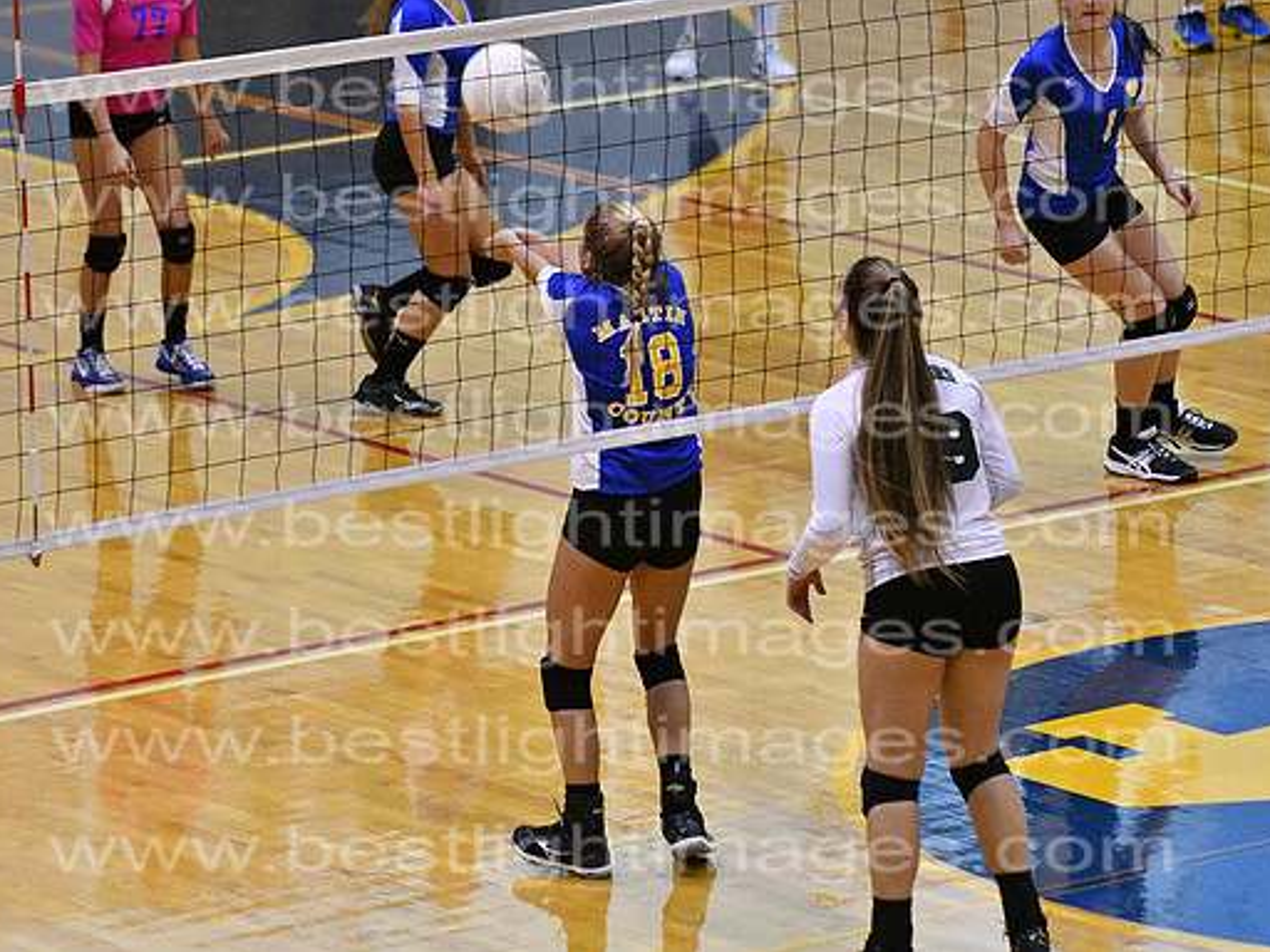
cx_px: 613
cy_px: 475
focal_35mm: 229
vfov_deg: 6.5
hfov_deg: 8.6
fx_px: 8402
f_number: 4
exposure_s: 1/640
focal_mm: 140
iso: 8000
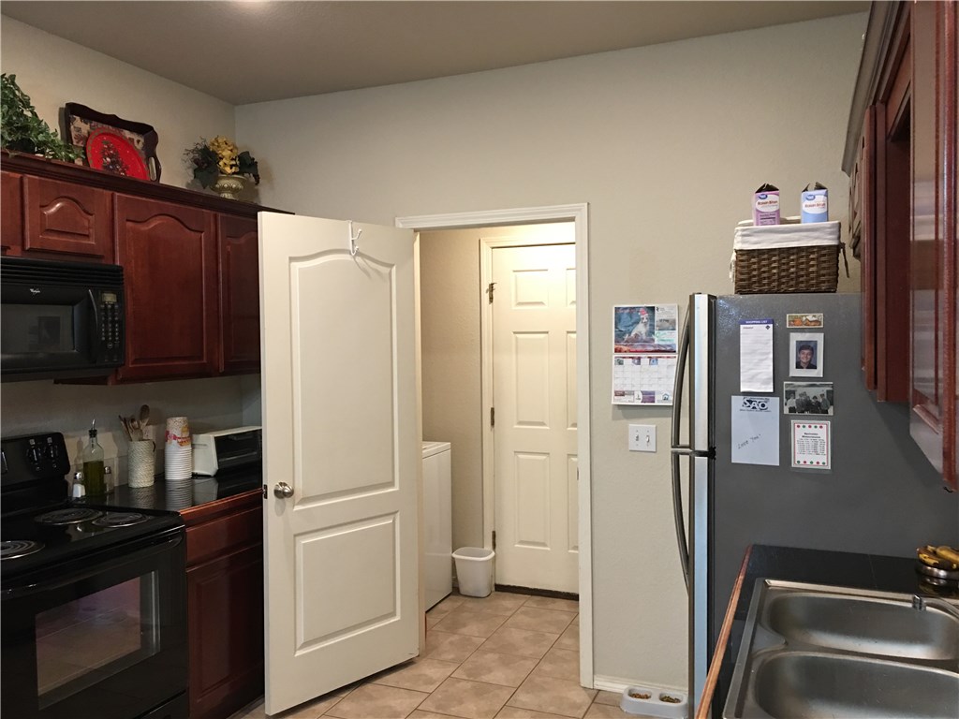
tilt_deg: +0.0
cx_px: 480
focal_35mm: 29
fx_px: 803
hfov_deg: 61.7
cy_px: 360
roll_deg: +1.0
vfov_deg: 48.2
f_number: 2.2
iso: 80
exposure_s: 1/15
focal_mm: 4.15
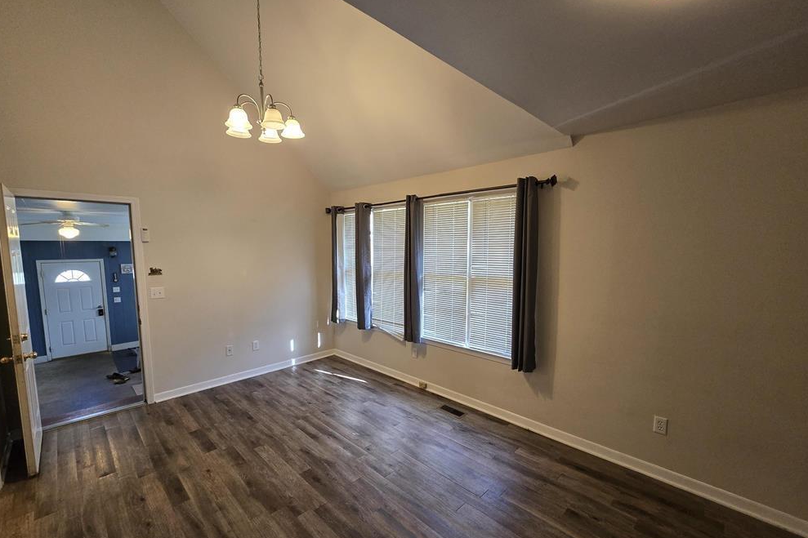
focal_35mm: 14
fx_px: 314
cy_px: 282
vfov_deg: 81.1
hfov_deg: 104.3
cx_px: 397
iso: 250
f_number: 2.2
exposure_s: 1/60
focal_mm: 2.2
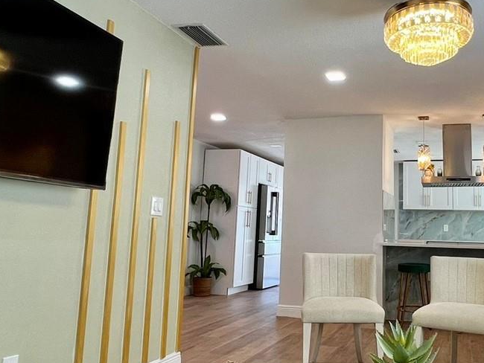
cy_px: 163
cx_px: 341
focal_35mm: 32
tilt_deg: +7.2
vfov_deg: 44.1
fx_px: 448
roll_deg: -1.1
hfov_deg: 55.0
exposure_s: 1/120
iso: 100
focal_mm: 1.57
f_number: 1.8
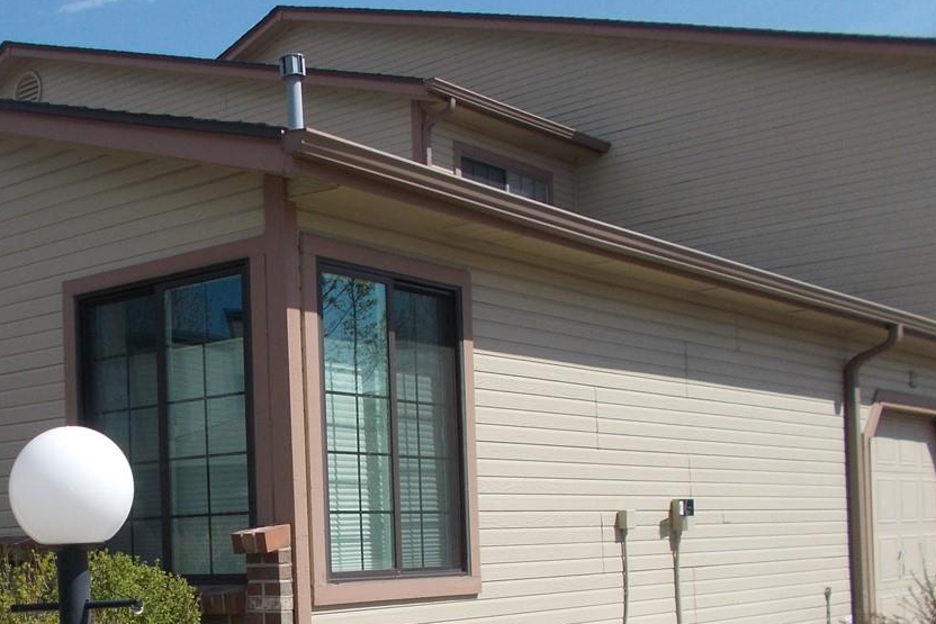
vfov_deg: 25.5
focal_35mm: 52
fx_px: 1352
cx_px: 176
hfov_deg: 36.8
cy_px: 517
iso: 80
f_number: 8
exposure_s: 1/160
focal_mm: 4.6
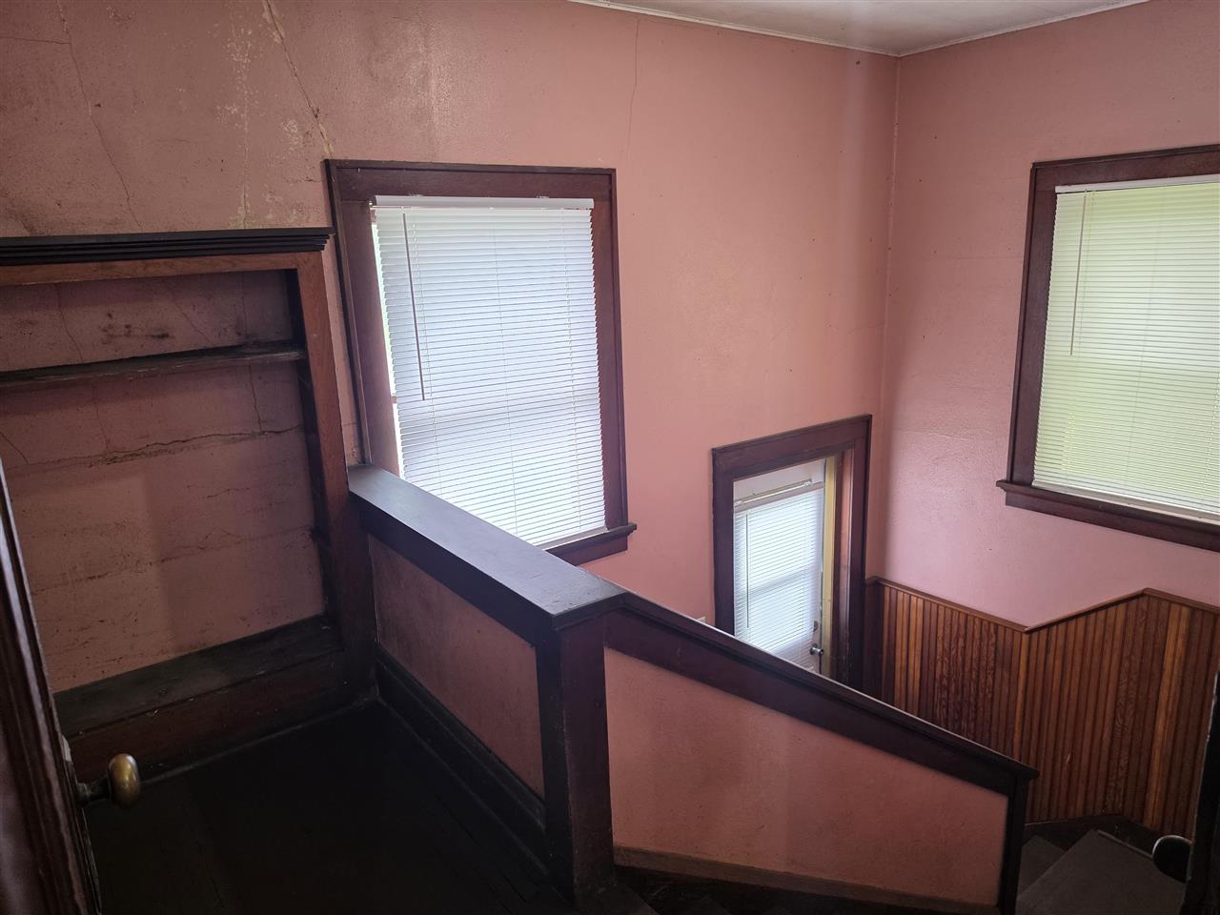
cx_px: 610
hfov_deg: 73.9
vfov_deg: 58.9
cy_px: 458
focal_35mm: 23
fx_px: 811
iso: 160
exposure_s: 1/120
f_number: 1.4
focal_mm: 6.5
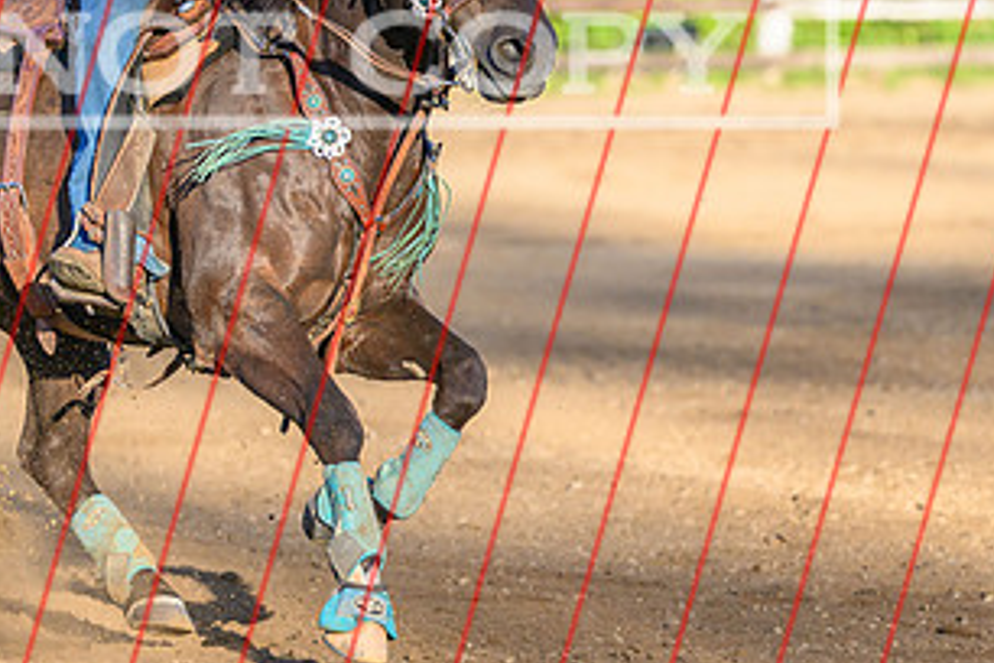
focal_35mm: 320
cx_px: 352
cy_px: 108
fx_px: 8835
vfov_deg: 4.3
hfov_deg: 6.4
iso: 450
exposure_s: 1/2500
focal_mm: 120
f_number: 2.8
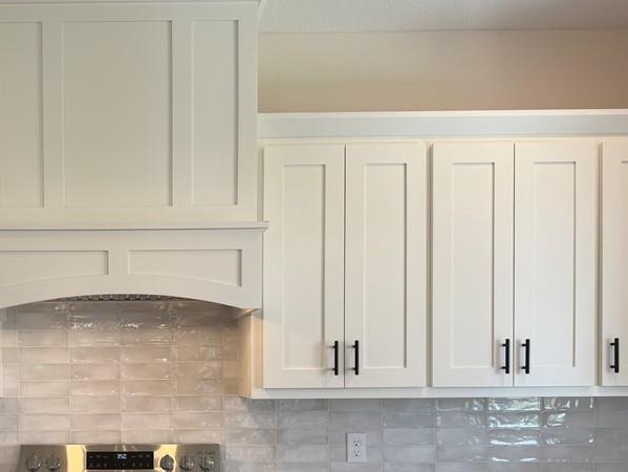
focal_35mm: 41
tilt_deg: -0.3
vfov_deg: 34.1
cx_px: 118
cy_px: 376
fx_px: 744
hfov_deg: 43.4
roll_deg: +0.2
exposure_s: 1/128
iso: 50
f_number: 1.78
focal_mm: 6.76
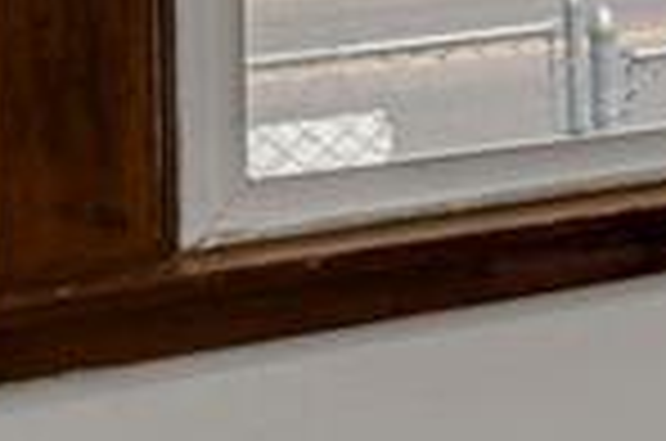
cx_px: 2030
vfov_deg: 11.0
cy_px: -279
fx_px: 2178
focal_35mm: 118
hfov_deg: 10.9
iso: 2500
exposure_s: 1/20
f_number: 8
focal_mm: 17
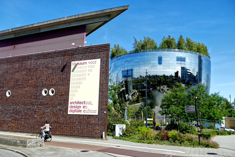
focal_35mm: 34
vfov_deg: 38.9
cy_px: 78
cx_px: 118
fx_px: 222
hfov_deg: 55.8
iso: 125
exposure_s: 1/1600
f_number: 3.1
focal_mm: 12.4
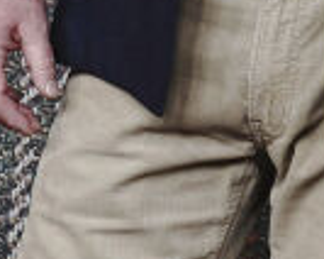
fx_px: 3323
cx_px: 611
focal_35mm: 347
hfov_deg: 5.5
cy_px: -564
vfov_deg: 4.3
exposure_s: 1/60
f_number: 5
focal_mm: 41
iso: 200
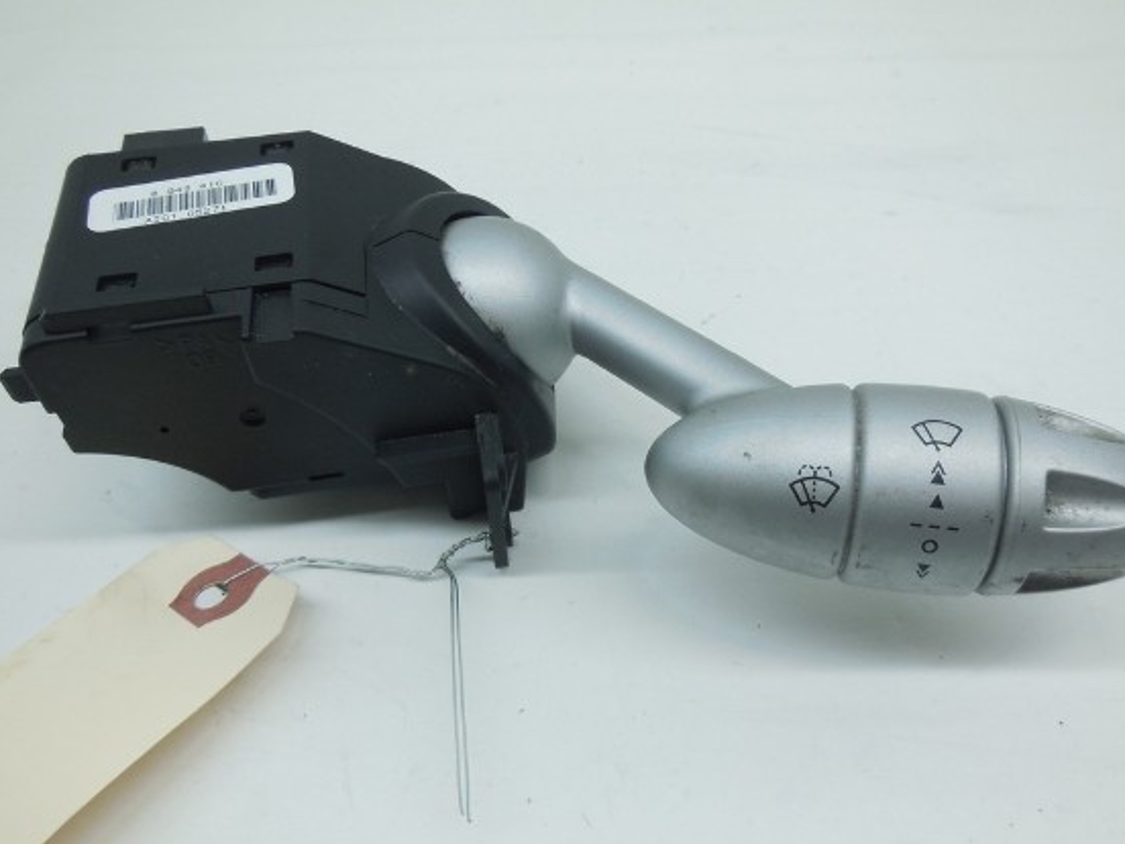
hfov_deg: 61.6
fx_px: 942
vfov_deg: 48.2
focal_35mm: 29
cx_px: 581
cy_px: 455
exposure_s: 1/125
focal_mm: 4.5
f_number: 3.1
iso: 125
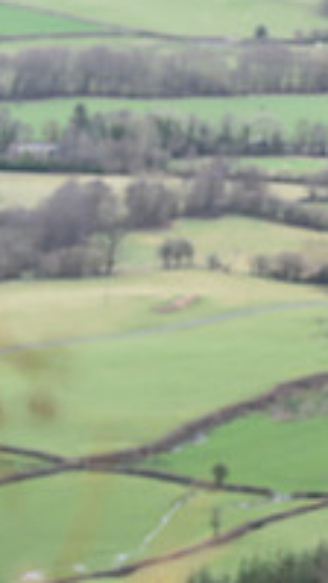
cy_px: 149
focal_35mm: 262
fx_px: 4049
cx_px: 735
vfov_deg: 8.2
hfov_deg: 4.5
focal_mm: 86
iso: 450
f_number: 4.5
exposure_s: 1/800
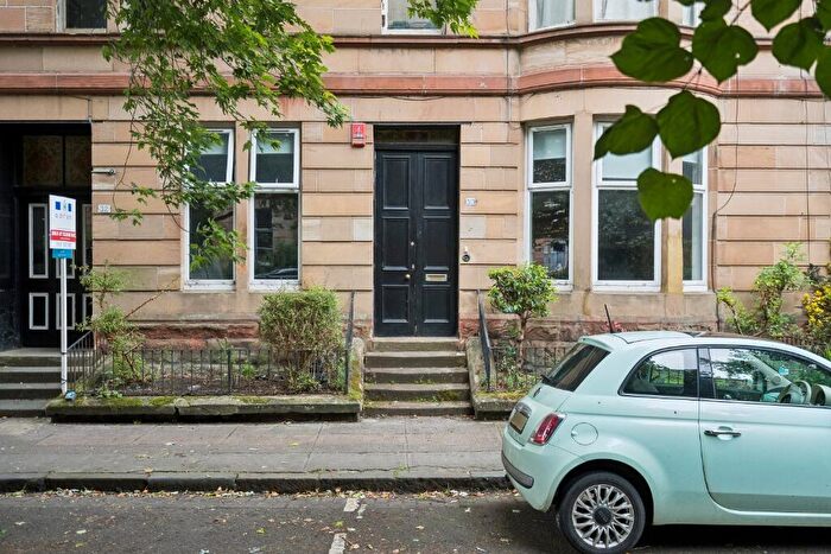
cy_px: 277
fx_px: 716
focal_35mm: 31
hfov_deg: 60.3
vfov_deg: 42.3
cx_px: 416
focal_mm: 31
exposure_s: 1/400
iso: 800
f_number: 4
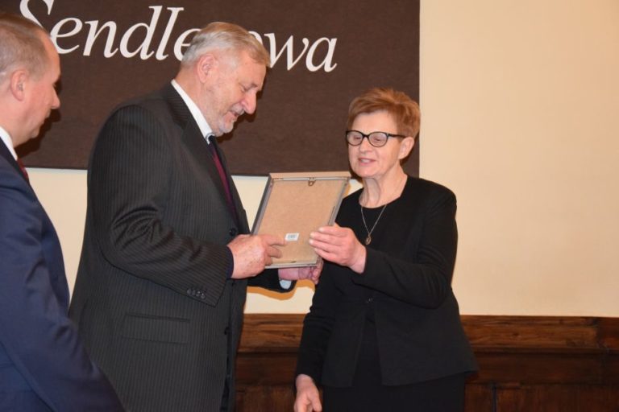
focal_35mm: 87
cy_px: 206
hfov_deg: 23.4
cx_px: 310
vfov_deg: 15.7
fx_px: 1496
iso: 3200
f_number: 5
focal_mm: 58
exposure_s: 1/60
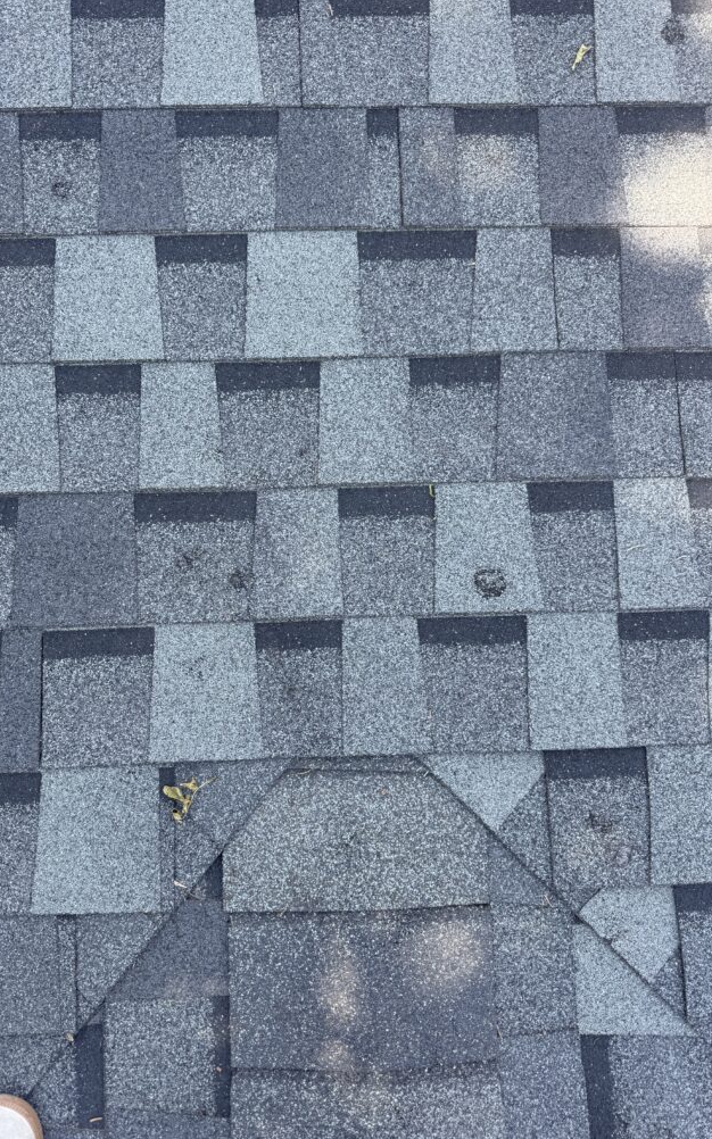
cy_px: 558
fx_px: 807
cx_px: 283
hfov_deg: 47.3
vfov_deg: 70.4
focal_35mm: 26
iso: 80
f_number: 1.78
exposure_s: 1/549
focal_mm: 6.76
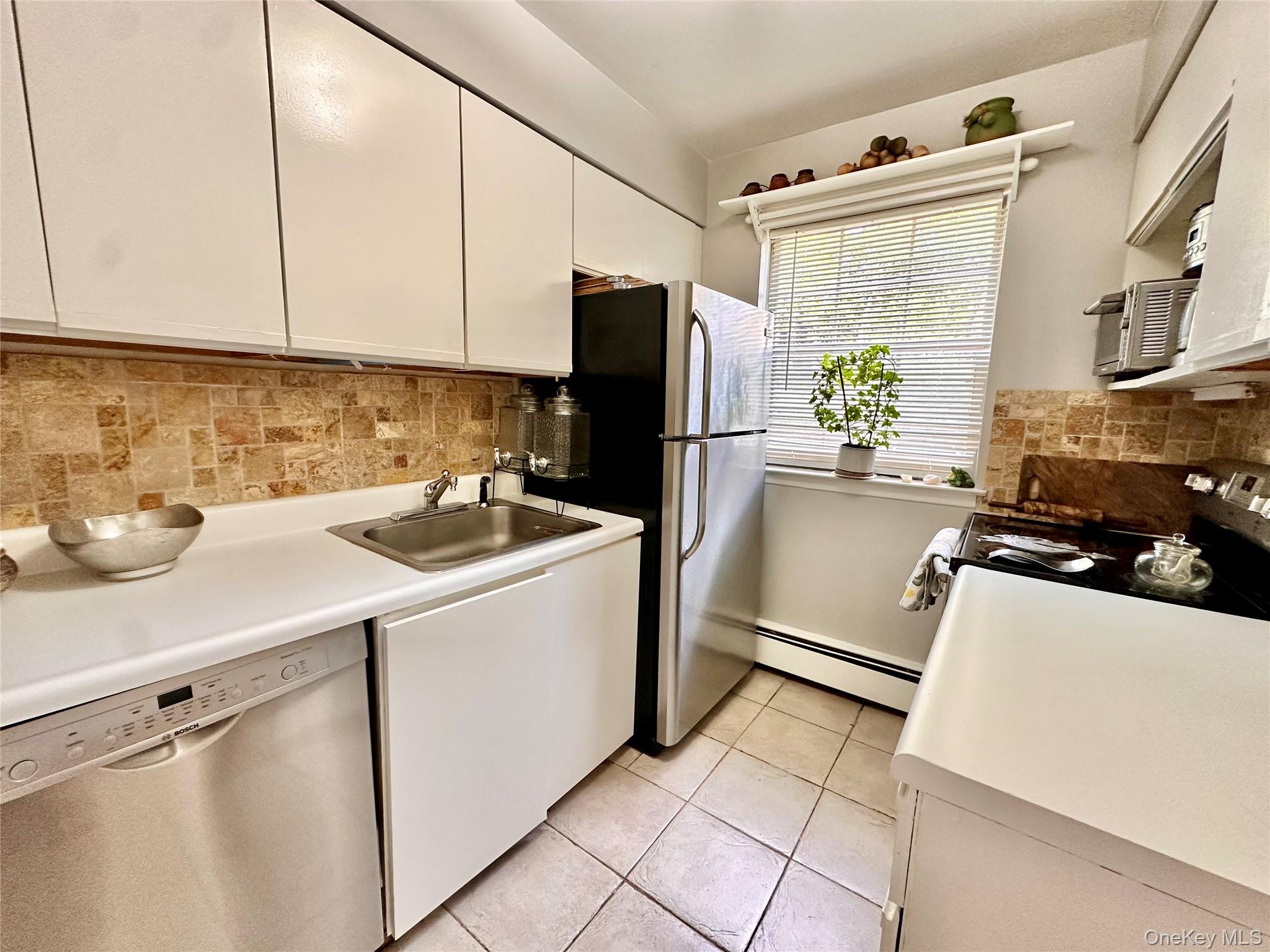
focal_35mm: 14
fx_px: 514
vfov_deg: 85.7
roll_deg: -1.8
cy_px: 476
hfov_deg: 102.1
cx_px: 635
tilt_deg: -8.1
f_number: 2.2
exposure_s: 1/120
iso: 250
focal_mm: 2.22
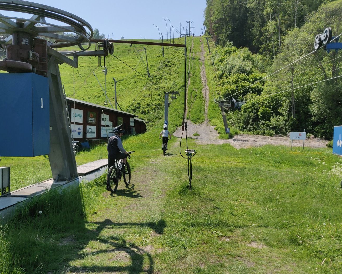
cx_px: 167
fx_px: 304
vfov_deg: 48.5
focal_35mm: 30
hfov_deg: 58.8
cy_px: 144
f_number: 1.7
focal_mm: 4.25
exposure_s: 1/2669
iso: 100
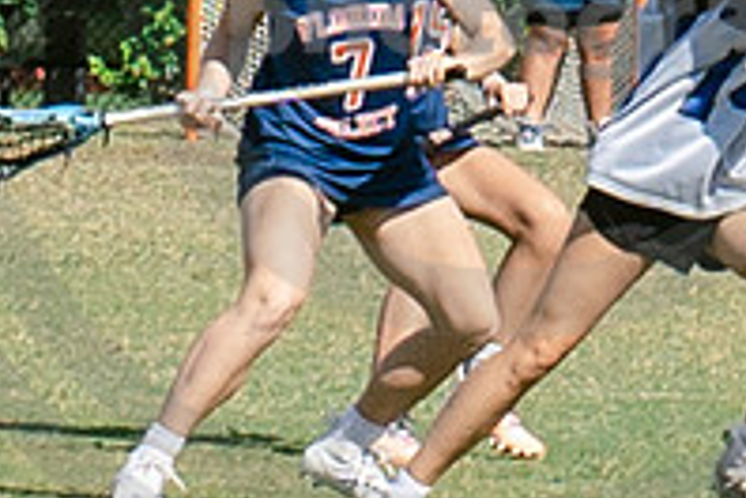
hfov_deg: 1.7
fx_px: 25549
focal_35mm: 1233
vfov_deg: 1.1
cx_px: 1164
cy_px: -537
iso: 250
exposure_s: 1/1250
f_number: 5.6
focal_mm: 70
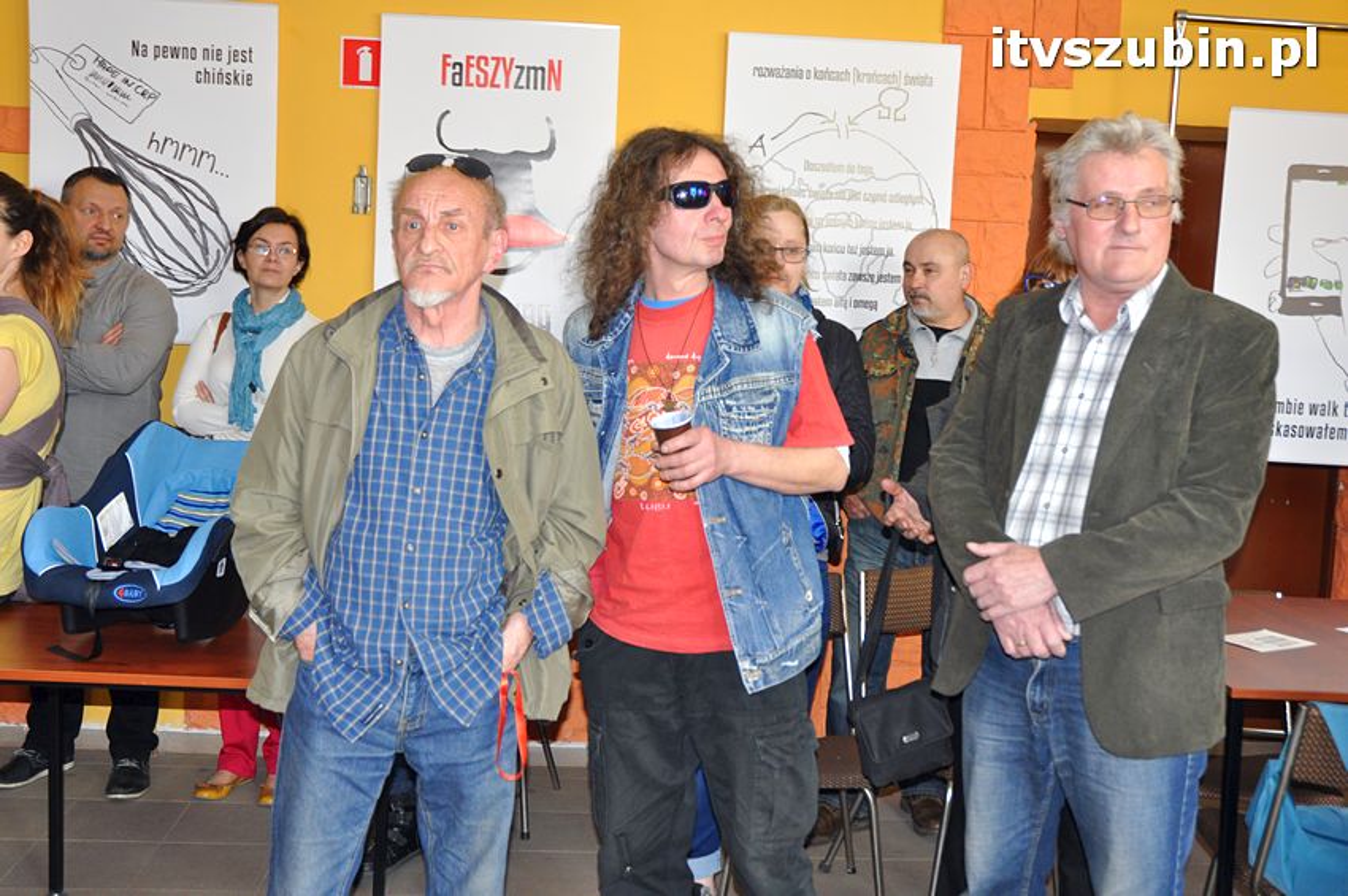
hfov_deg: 48.0
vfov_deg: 32.9
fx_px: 1515
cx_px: 674
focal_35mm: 40
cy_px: 448
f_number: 3.8
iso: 640
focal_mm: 27
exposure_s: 1/60
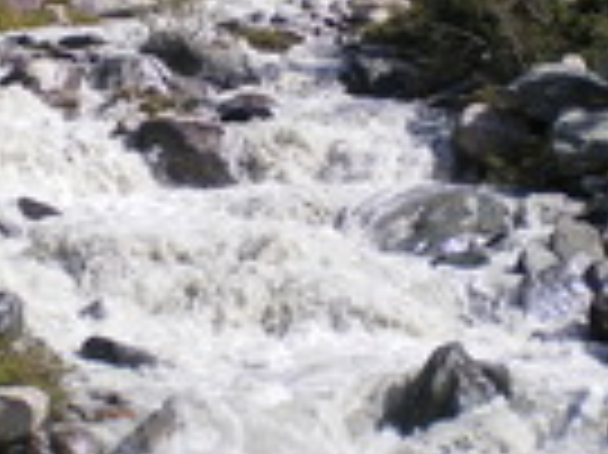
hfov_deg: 17.4
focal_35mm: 113
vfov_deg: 12.9
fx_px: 1983
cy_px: 13
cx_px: 171
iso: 64
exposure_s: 1/320
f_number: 4.6
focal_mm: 6.3
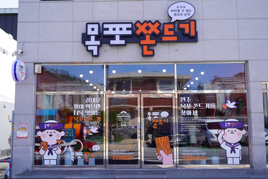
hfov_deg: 47.4
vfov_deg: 32.7
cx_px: 134
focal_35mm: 41
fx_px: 305
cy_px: 90
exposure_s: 1/160
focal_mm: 41
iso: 100
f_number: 5
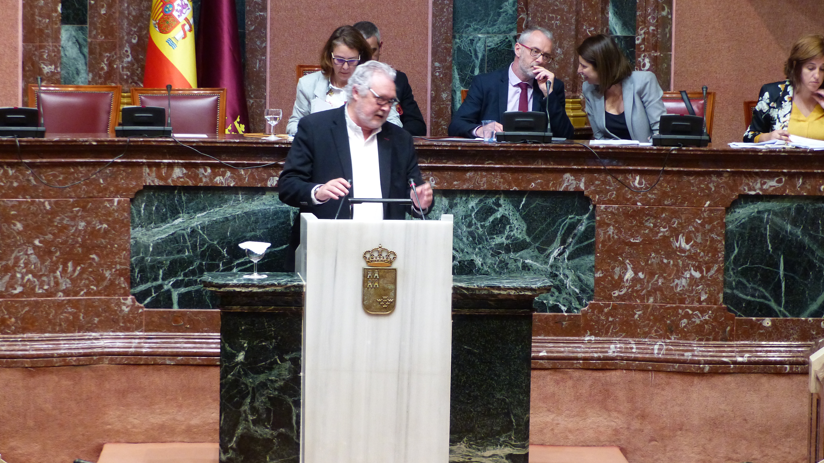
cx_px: 413
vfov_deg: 13.3
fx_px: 1988
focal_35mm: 91
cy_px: 207
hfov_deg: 23.4
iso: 400
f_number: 2.8
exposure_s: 1/20
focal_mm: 15
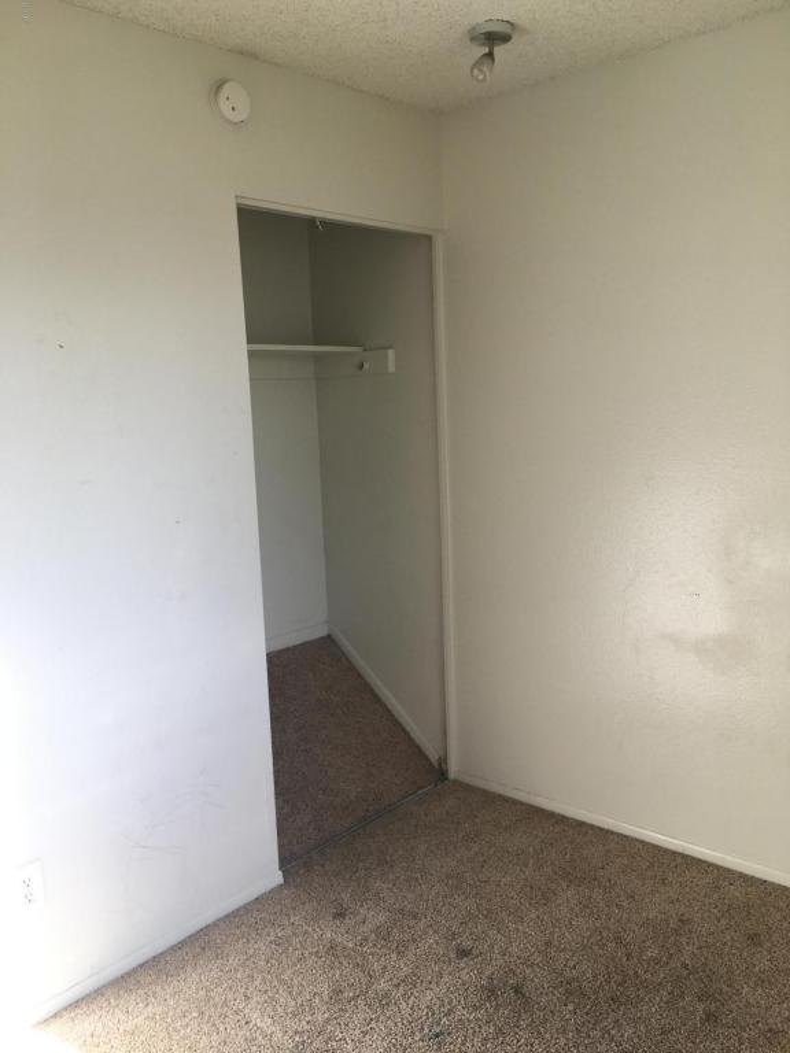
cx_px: 395
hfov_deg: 48.2
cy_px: 526
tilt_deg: -8.3
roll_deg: +1.6
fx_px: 882
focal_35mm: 29
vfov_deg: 61.7
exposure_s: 1/145
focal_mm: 4.15
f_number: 2.2
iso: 25
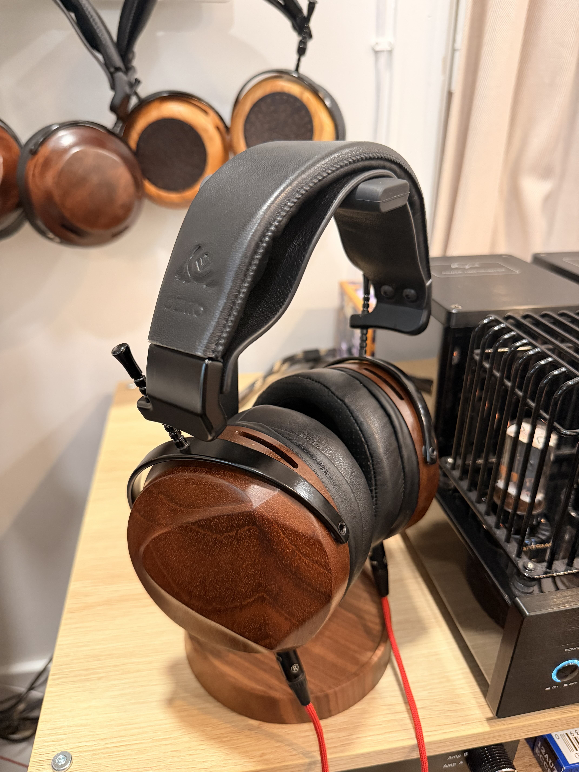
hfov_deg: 56.8
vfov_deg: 71.6
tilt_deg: -26.5
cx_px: 290
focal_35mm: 24
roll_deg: -1.3
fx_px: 535
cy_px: 386
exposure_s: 1/59
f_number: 1.78
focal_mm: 6.76
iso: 640
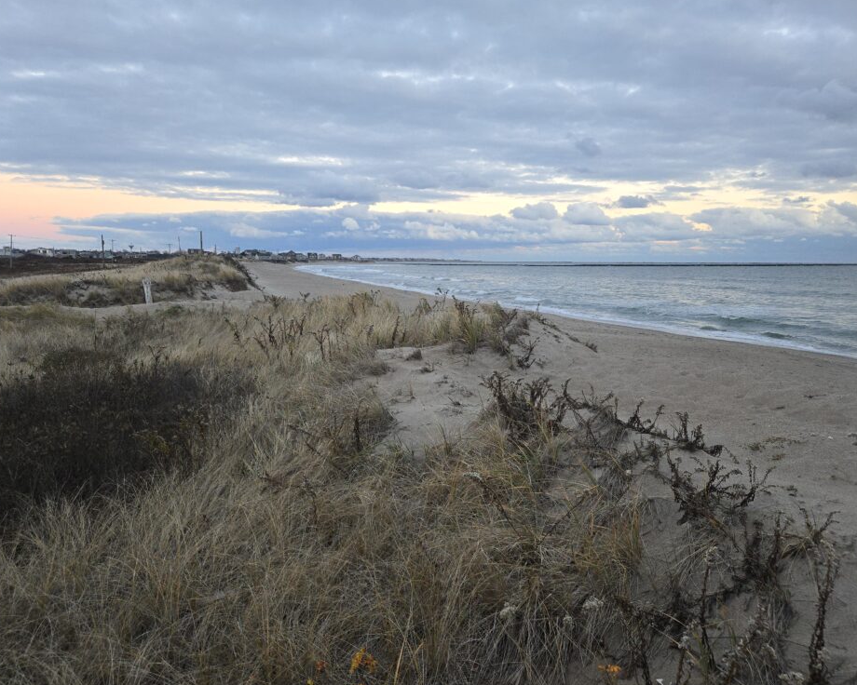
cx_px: 433
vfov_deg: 56.8
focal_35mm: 25
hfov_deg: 68.1
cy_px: 336
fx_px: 634
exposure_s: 1/180
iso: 200
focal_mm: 5.4
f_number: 1.8
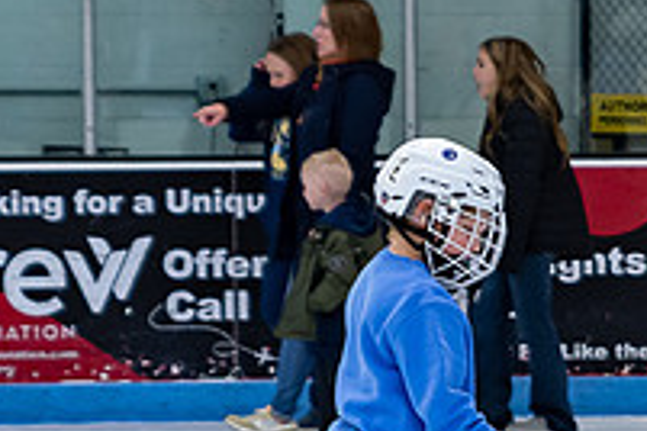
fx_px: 8572
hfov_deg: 4.3
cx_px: 1068
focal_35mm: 477
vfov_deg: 2.9
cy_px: 504
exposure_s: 1/200
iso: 400
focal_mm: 70
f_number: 4
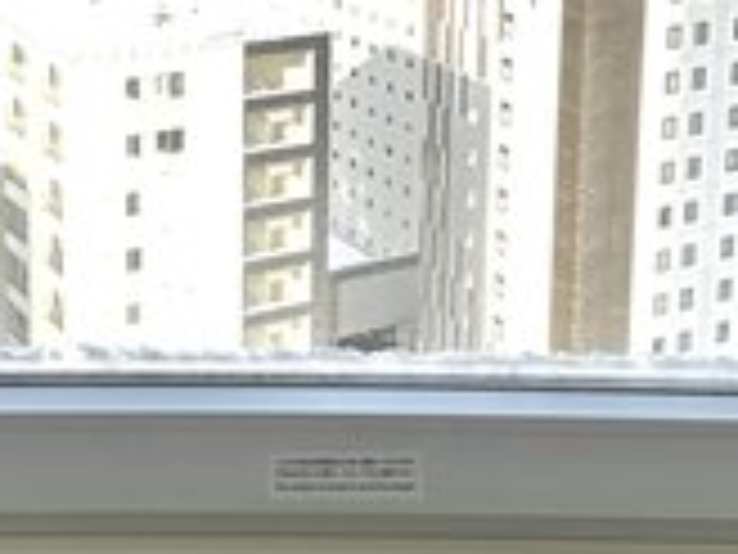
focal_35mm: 78
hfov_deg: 25.0
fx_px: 1663
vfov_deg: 18.4
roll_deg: -0.9
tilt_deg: -12.3
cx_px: 353
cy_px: 0
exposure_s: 1/580
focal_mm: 6.86
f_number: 1.78
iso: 80
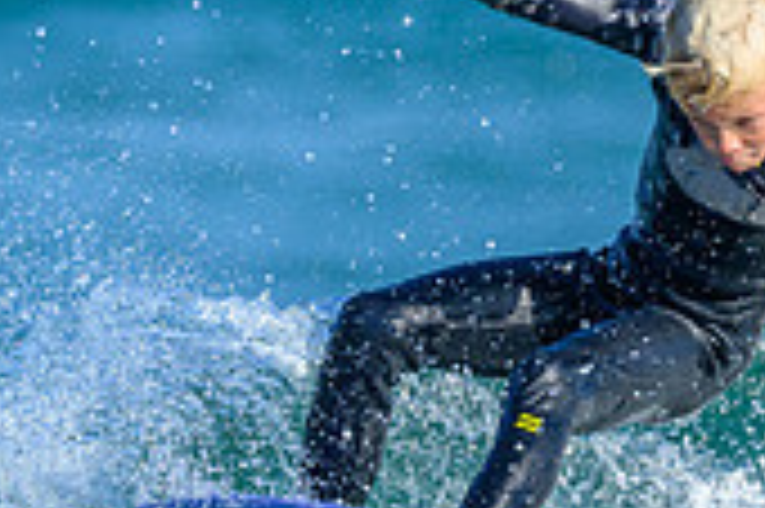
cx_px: 288
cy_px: 614
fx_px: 58062
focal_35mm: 2735
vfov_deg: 0.5
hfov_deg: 0.8
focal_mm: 800
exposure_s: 1/2000
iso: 500
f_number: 6.3
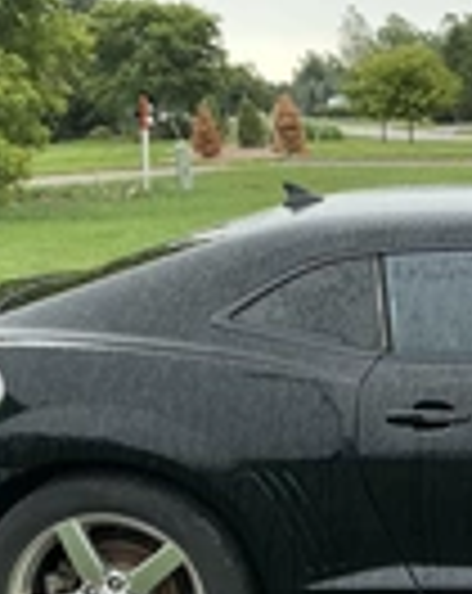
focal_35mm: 83
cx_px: 589
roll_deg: +0.7
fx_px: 1454
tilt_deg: -11.2
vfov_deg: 22.8
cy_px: 454
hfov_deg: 17.4
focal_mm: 3
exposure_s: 1/122
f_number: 1.8
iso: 25
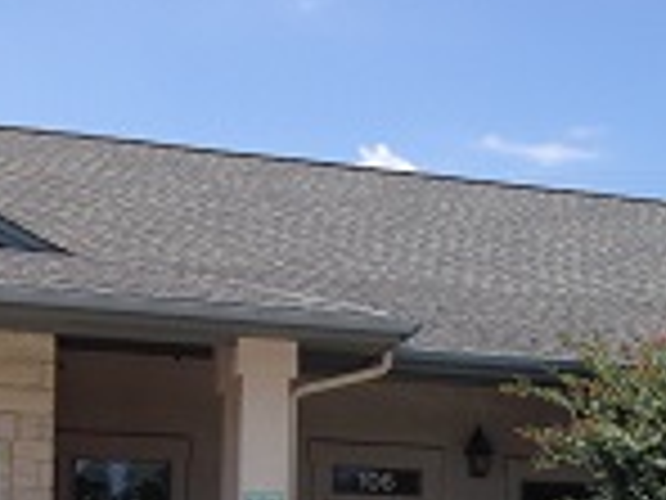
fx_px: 1712
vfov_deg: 16.0
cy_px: 577
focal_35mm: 89
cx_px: 634
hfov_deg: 21.4
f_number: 2.4
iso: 50
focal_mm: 4.12
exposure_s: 1/1466
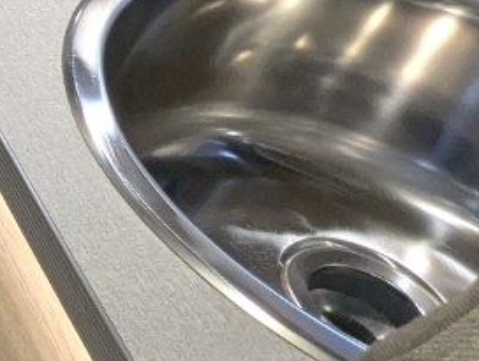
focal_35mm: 82
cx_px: -542
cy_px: -129
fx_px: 1137
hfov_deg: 16.4
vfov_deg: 16.8
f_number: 2.2
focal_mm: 2.35
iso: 361
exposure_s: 1/70.5
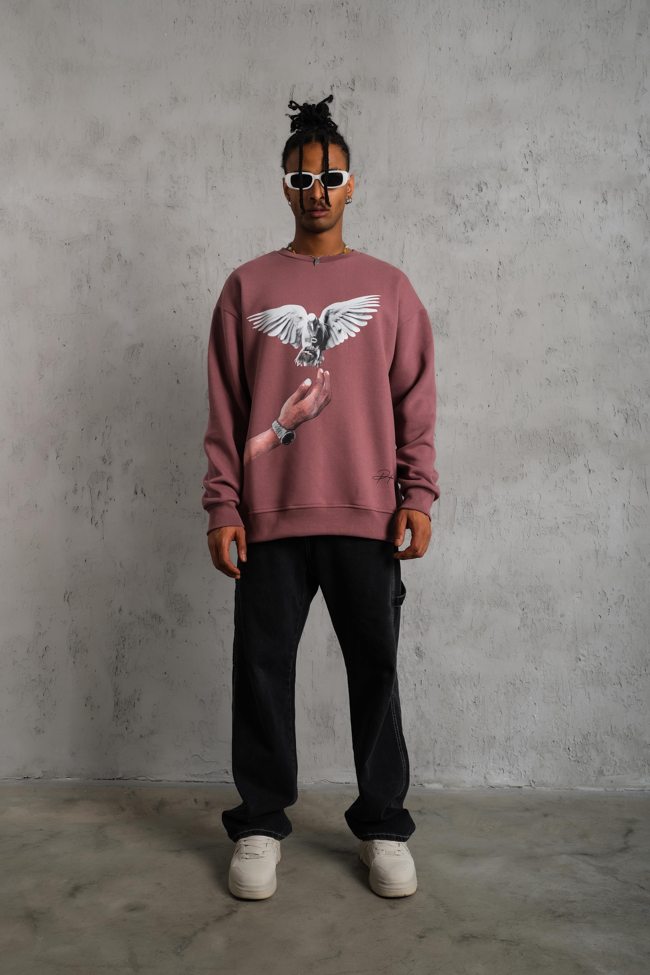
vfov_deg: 54.4
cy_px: 488
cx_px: 325
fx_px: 948
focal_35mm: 35
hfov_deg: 37.9
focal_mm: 23
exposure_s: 1/160
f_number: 5
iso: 160
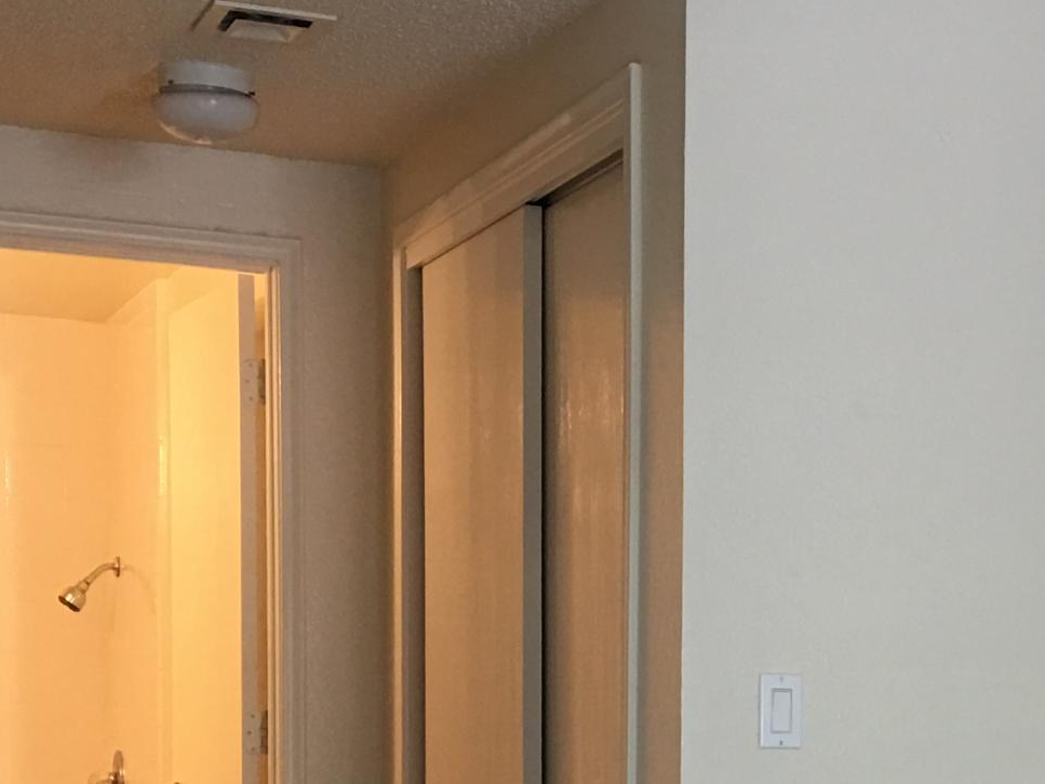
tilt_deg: -2.9
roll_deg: -1.0
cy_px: 932
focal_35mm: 90
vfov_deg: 15.8
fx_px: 2717
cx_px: 1069
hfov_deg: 21.0
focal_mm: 4.15
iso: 50
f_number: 2.2
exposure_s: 1/15
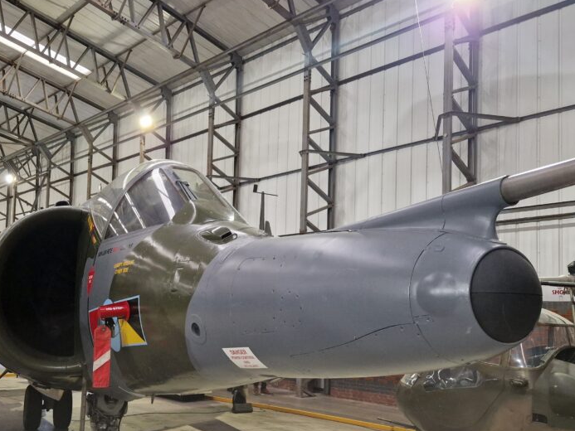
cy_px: 274
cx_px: 207
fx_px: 565
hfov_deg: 53.2
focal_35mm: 34
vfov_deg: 41.4
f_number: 1.8
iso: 640
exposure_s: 1/100
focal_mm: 5.4
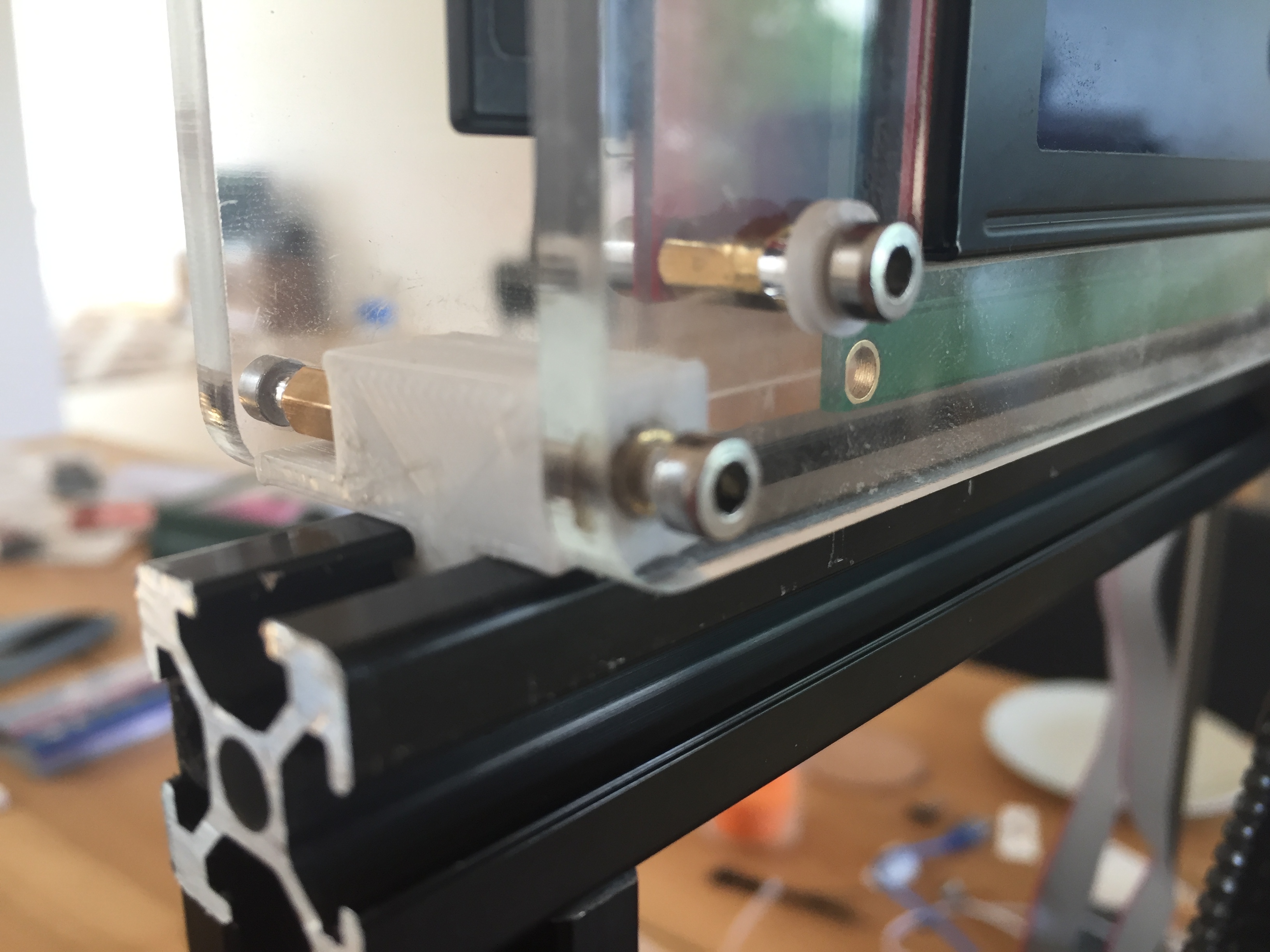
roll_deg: -2.9
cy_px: 476
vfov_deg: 48.2
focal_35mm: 29
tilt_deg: -15.5
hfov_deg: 61.7
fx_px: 1064
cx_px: 635
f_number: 2.2
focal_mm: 4.15
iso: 32
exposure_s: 1/33
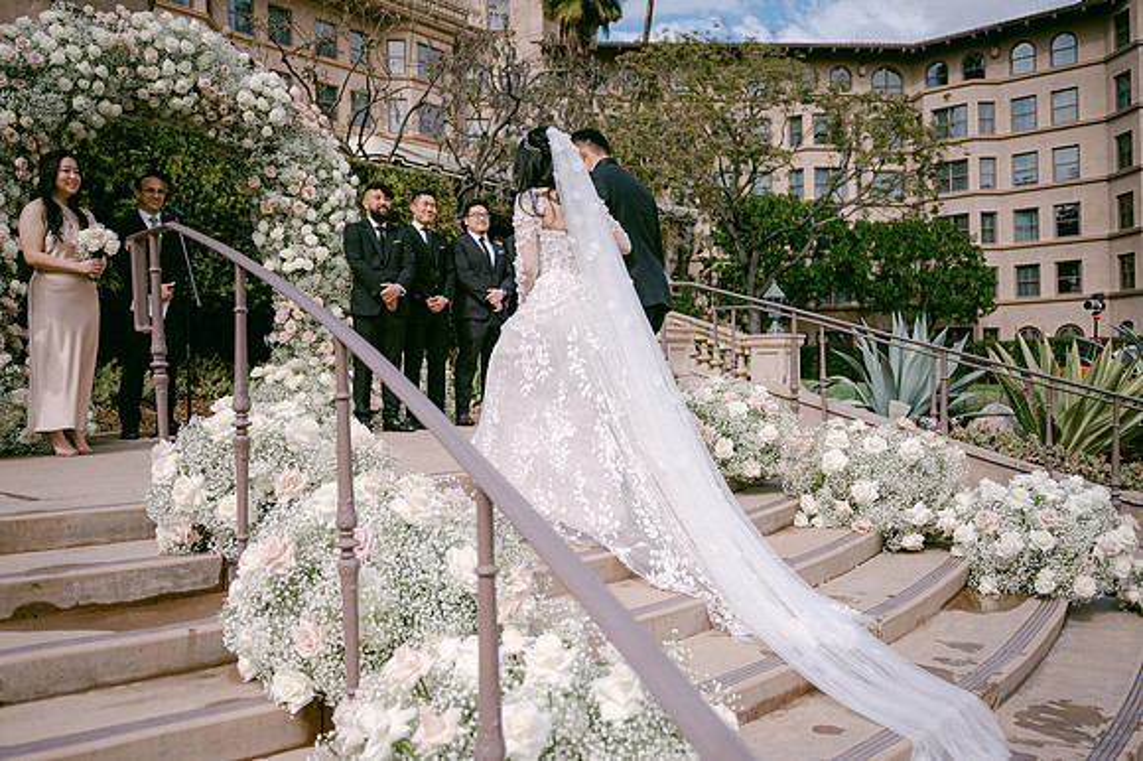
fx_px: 932
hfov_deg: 63.0
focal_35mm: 29
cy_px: 380
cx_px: 572
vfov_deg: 44.4
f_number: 2.8
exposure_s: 1/4000
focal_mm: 28
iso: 100
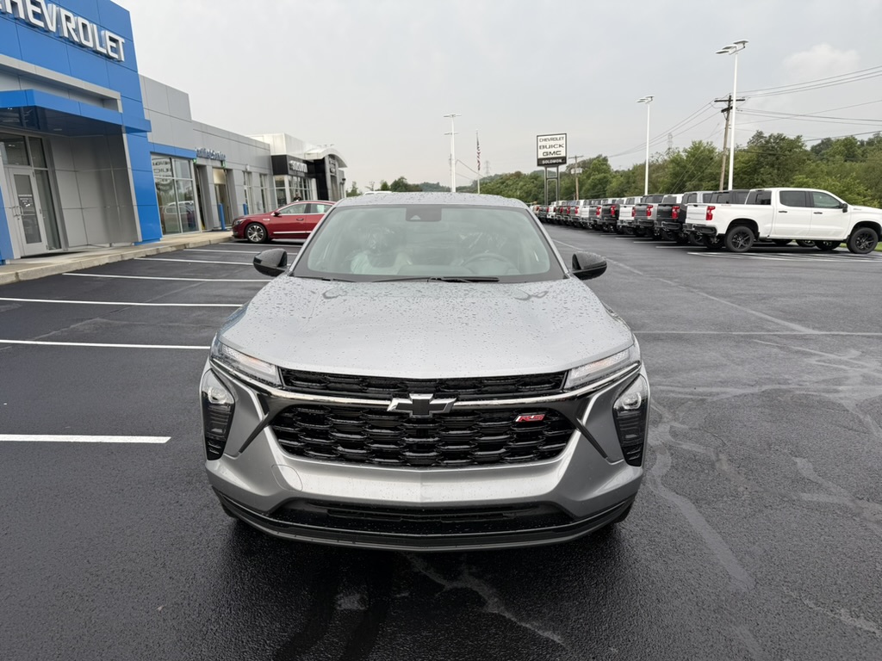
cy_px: 330
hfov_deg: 71.6
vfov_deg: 56.8
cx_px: 441
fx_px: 612
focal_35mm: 24
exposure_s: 1/632
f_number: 1.78
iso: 80
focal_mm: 6.76
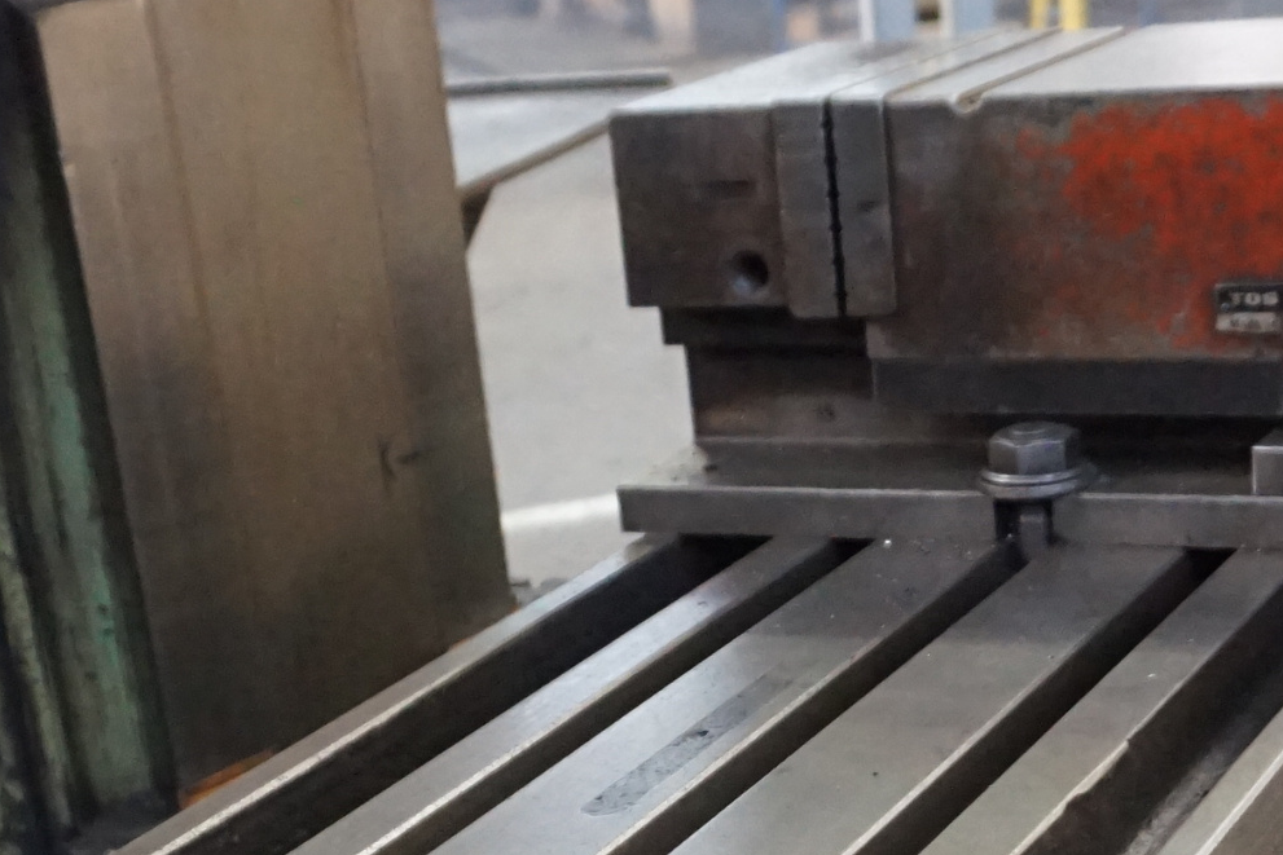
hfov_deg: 25.6
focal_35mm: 79
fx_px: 2816
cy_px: 1169
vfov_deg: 16.2
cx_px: 742
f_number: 3.5
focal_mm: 16
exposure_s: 1/100
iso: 3200
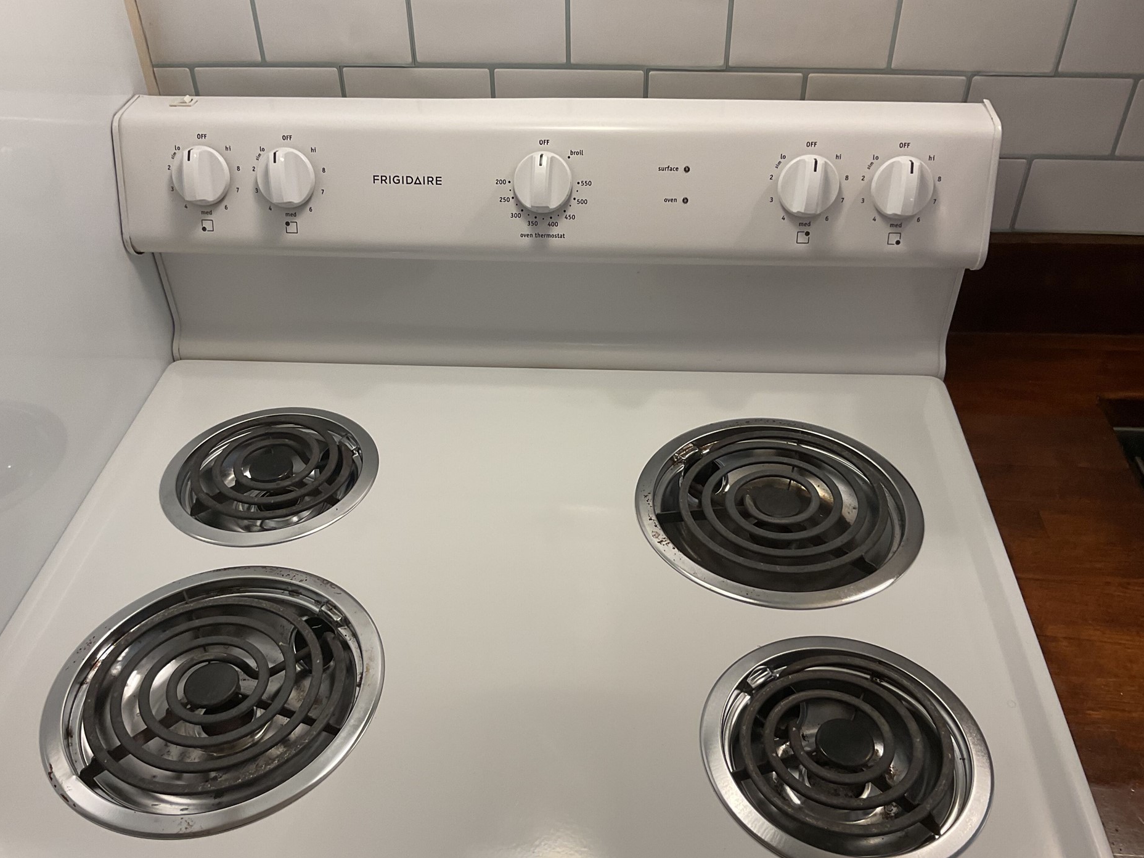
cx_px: 549
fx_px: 1058
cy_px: 463
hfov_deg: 56.8
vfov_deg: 44.1
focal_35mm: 32
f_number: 1.8
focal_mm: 3
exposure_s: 1/60
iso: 50
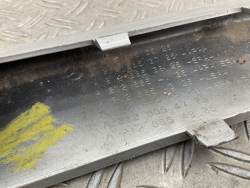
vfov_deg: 48.2
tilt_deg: -47.9
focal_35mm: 29
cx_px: 125
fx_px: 209
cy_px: 94
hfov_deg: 61.7
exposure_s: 1/120
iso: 40
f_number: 1.8
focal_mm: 3
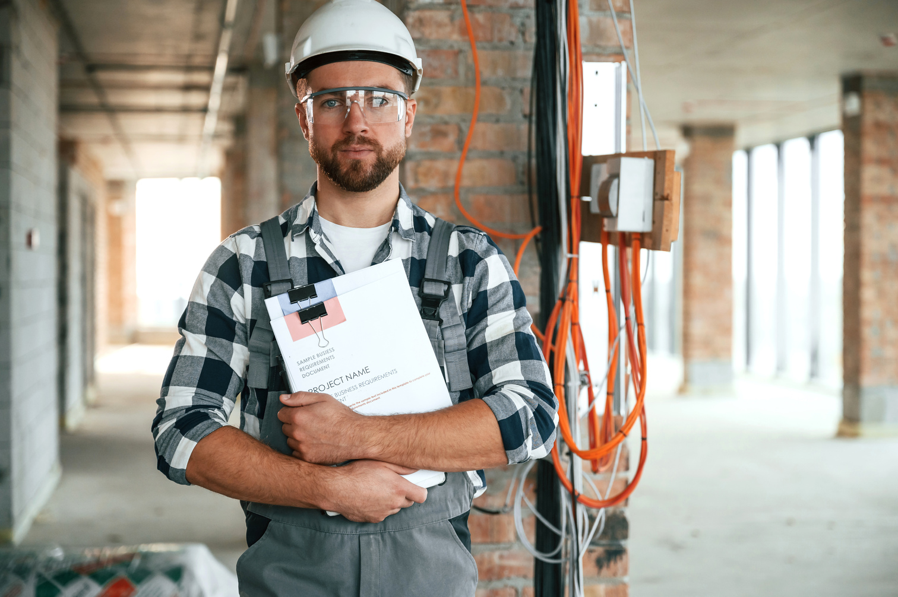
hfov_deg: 28.9
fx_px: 1745
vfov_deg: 19.4
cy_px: 298
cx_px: 449
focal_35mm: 70
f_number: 2.8
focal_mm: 70
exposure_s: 1/800
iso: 1000
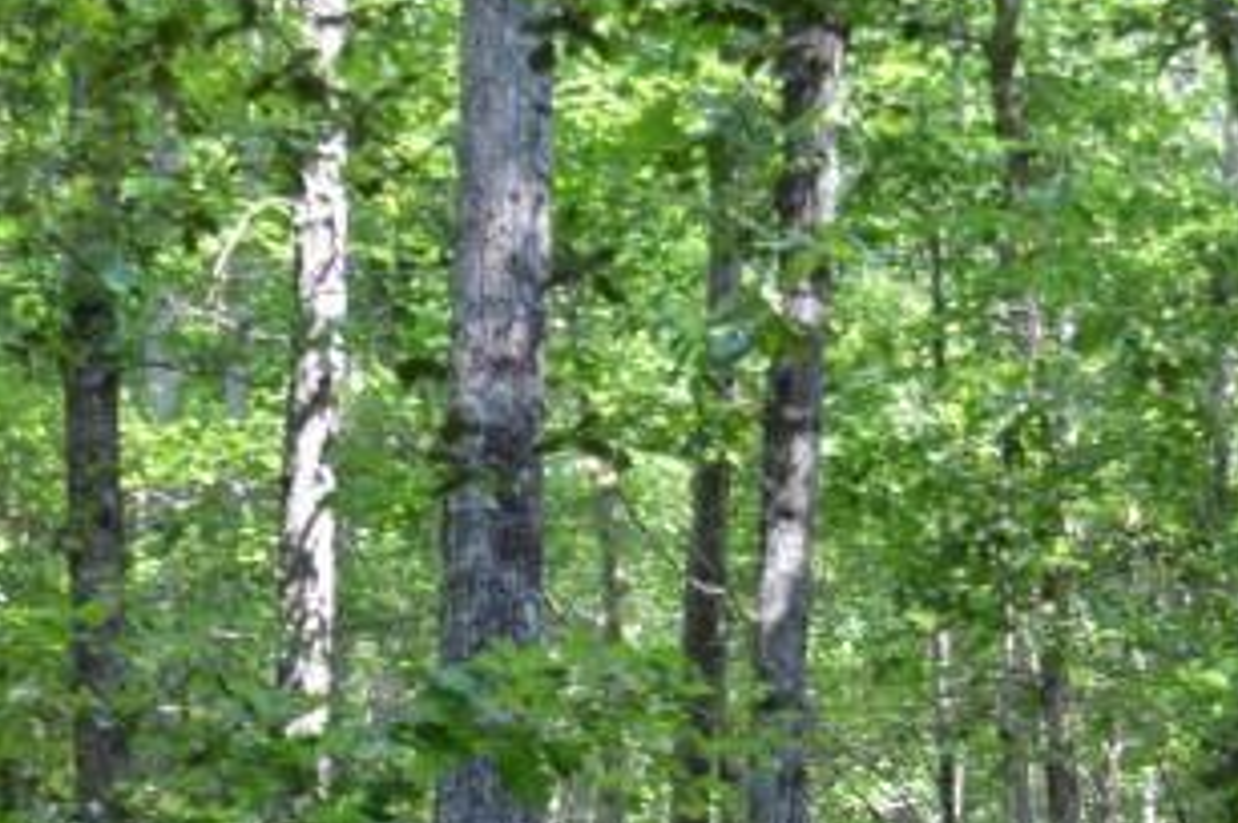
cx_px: 319
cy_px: 1257
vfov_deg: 8.9
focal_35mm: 150
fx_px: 5153
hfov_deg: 13.7
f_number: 5
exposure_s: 1/100
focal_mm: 30
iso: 400
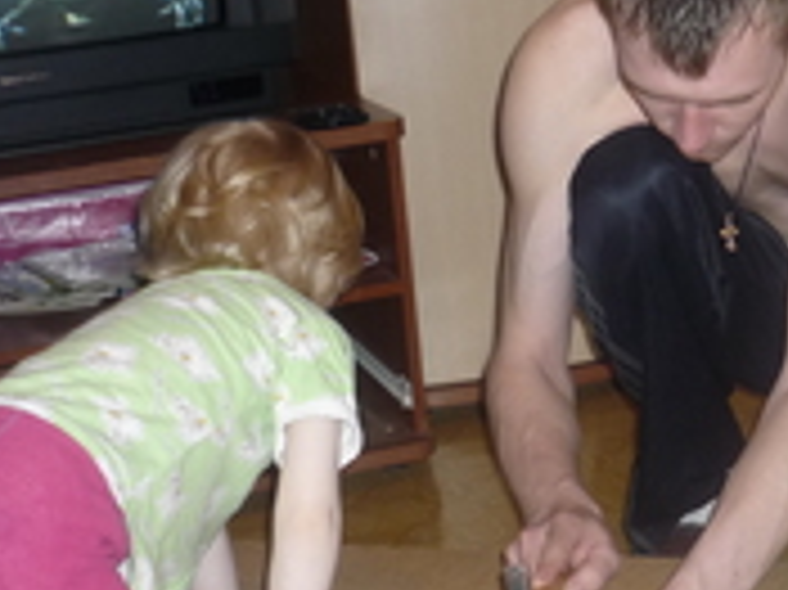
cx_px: 770
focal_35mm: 85
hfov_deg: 22.2
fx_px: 1934
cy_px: 356
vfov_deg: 17.3
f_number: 2.8
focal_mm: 5.5
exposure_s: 1/30
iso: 160
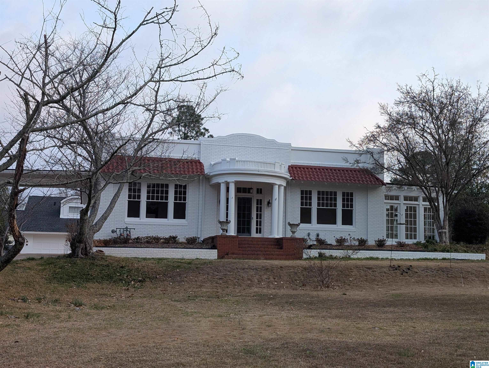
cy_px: 184
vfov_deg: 29.7
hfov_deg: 38.9
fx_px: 693
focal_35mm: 49
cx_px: 244
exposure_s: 1/427
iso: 21
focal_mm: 6.9
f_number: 1.68
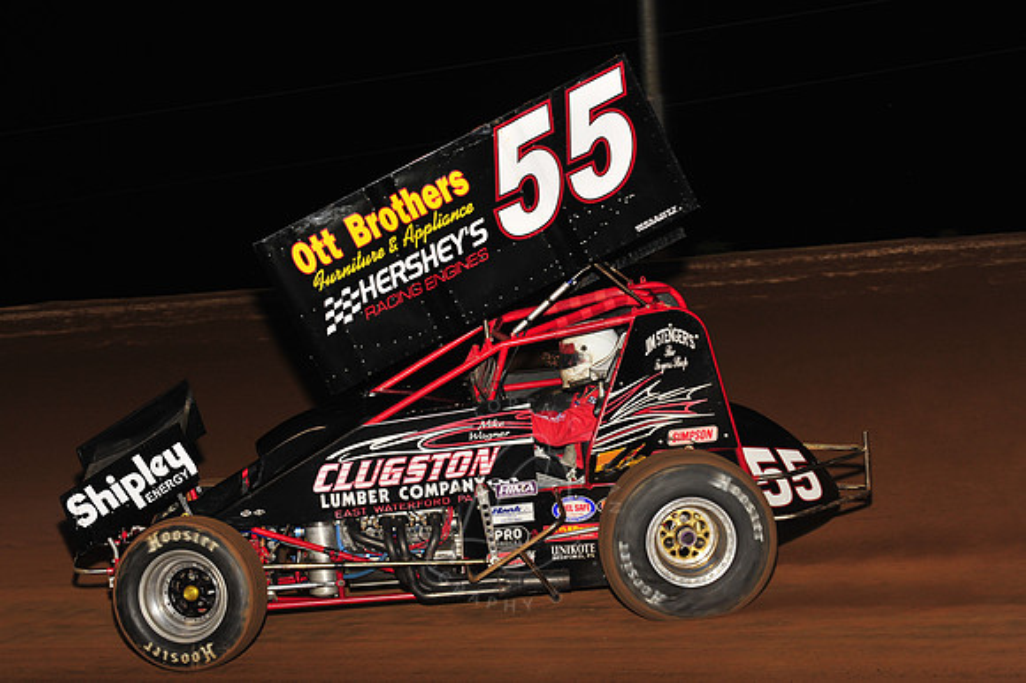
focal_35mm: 92
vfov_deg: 14.8
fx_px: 2620
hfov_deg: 22.2
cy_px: 342
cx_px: 513
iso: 1000
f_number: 8
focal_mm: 92
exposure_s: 1/320
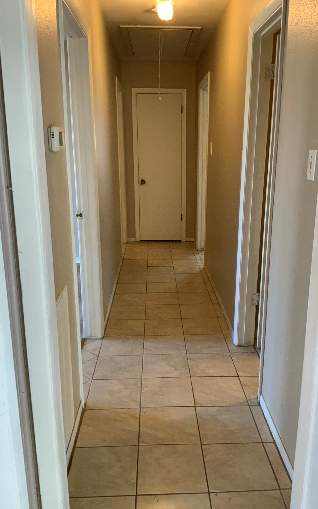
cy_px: 254
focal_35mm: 31
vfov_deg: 61.2
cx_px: 182
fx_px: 430
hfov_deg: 40.5
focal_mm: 3
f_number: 1.8
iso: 160
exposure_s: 1/60
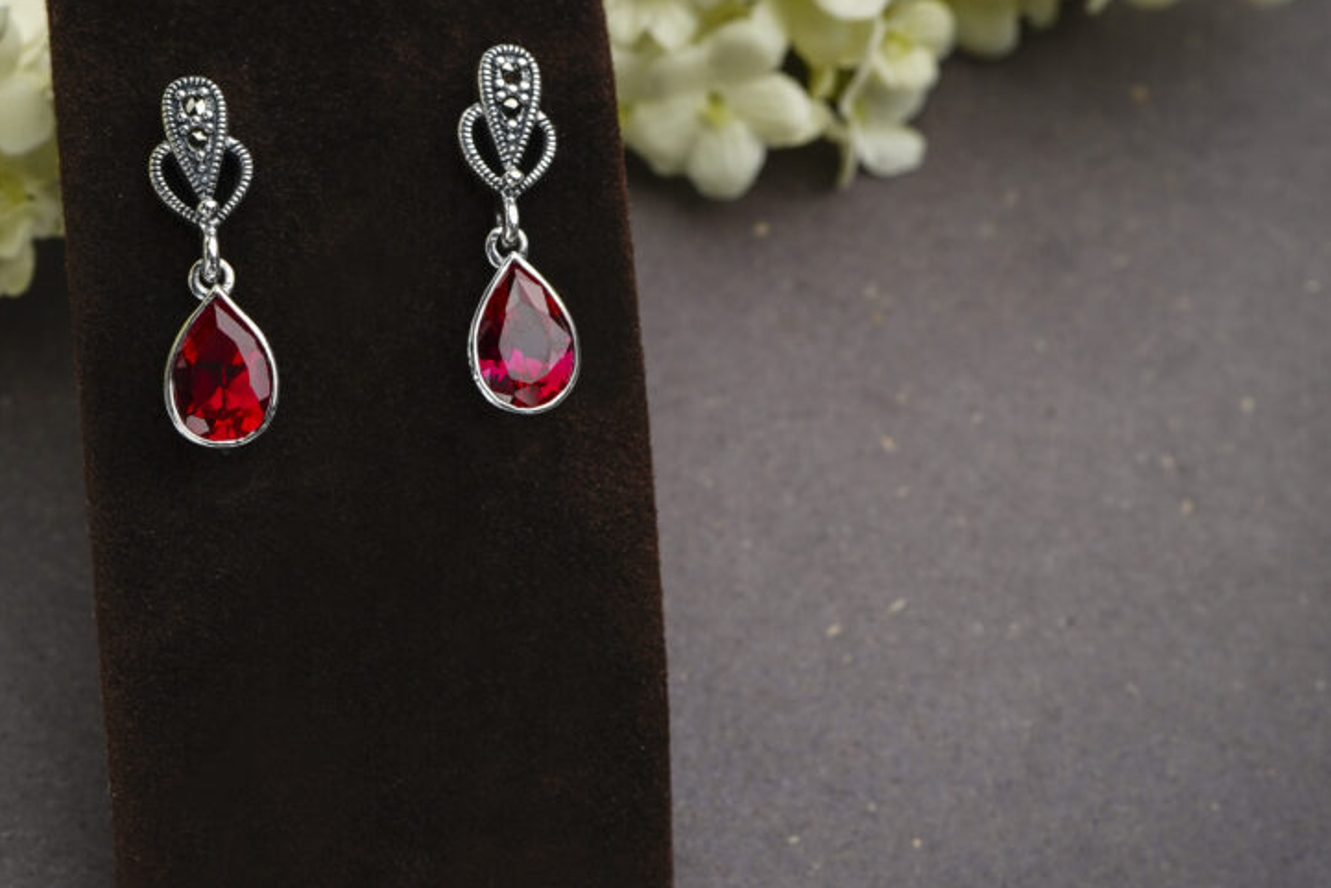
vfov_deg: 19.2
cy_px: 414
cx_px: 511
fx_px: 2625
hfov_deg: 28.4
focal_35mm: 71
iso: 250
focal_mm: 50
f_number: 9
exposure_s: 1/40
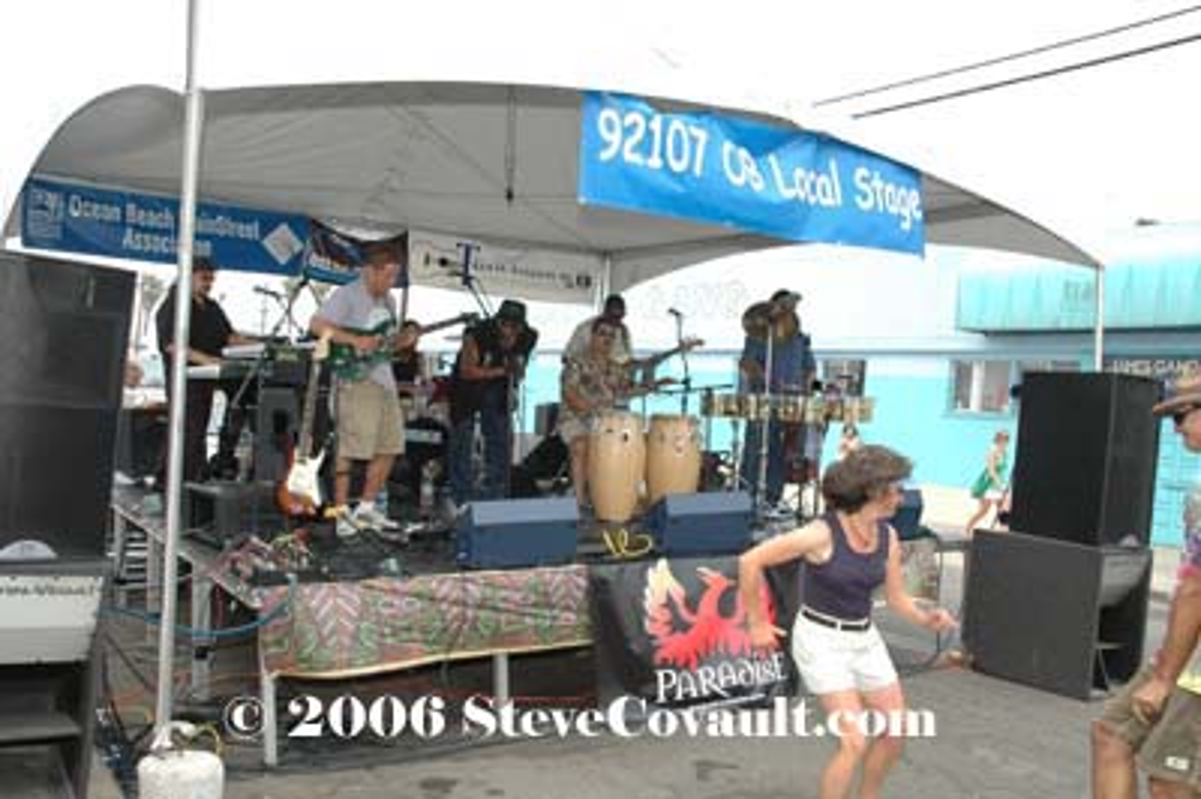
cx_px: 600
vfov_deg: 39.9
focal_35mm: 33
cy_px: 400
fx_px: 1100
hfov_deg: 57.3
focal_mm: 22
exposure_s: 1/320
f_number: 8
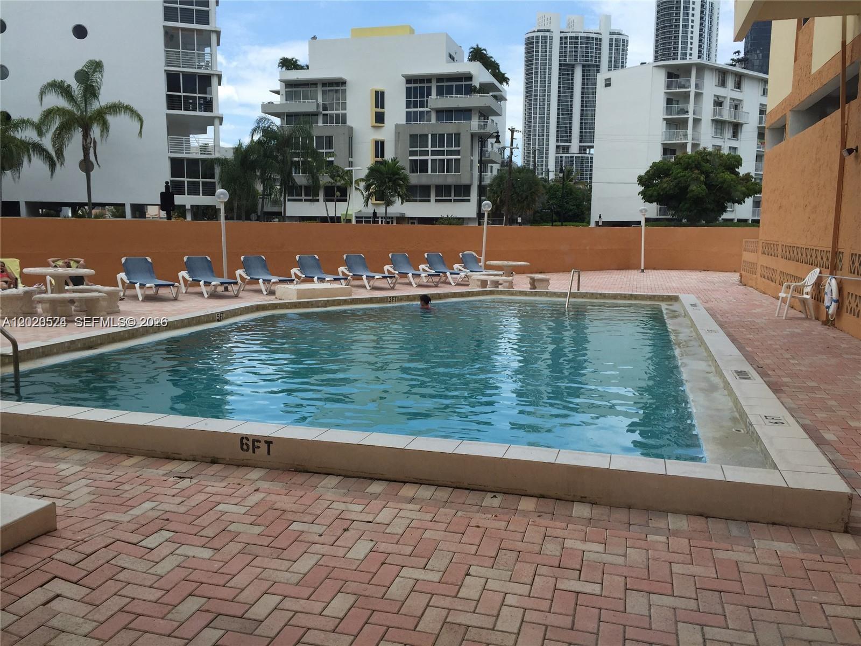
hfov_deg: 61.7
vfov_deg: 48.2
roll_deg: -1.3
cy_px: 323
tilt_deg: -5.3
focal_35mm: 29
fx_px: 721
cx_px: 430
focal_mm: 4.15
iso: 32
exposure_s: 1/1099
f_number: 2.2
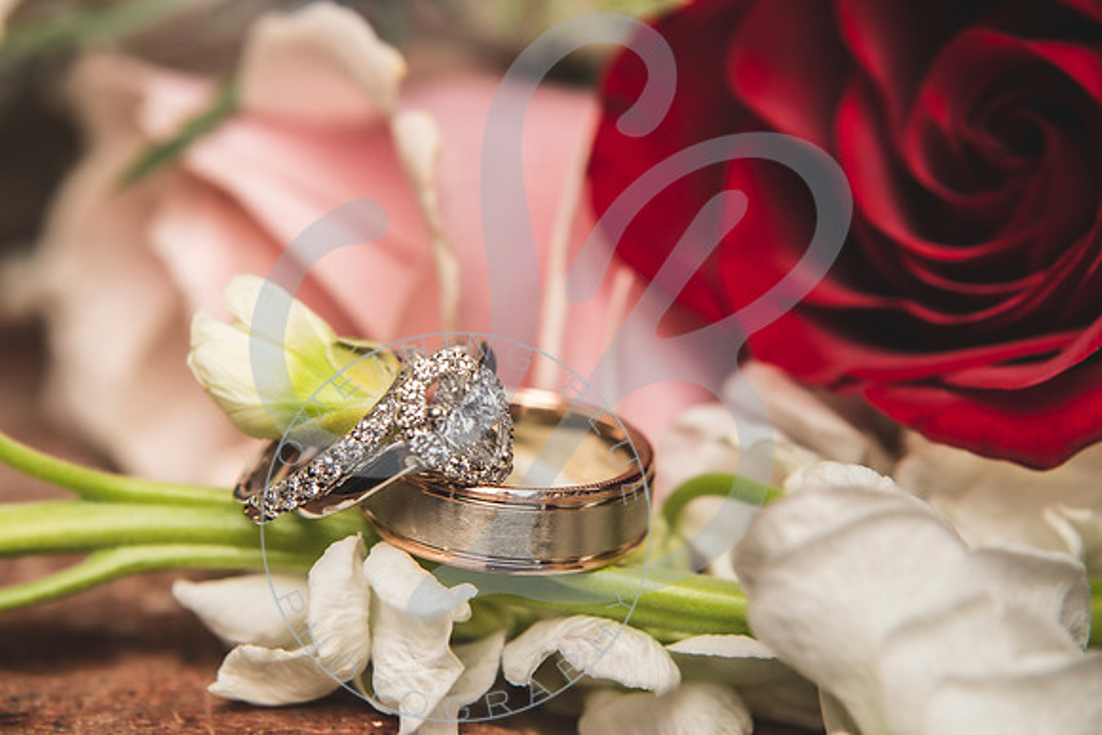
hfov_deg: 28.8
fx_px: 2143
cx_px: 551
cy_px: 368
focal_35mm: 70
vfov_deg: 19.5
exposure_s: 1/125
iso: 500
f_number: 9
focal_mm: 70
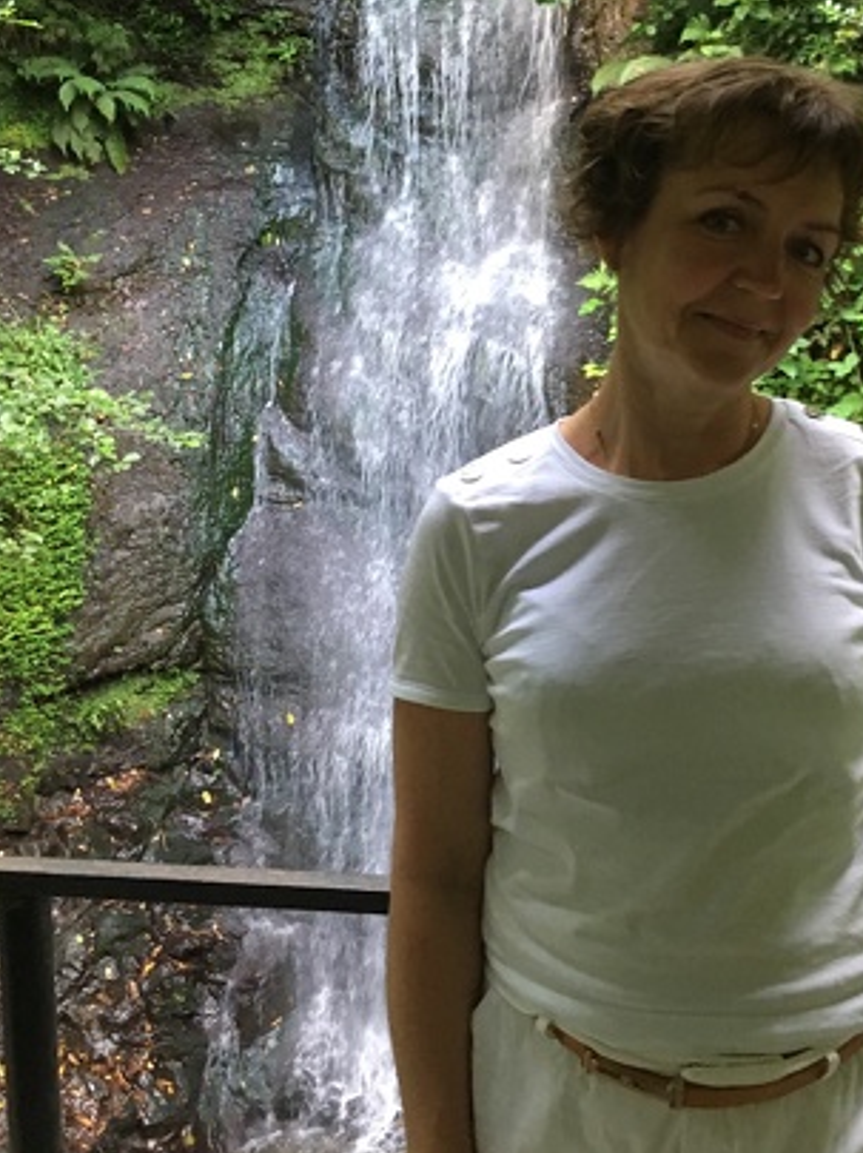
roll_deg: -0.1
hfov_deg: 33.2
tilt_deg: -9.7
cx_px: 581
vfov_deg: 43.5
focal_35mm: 43
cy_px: 424
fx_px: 1432
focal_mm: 4.15
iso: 200
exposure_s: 1/33
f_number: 2.2
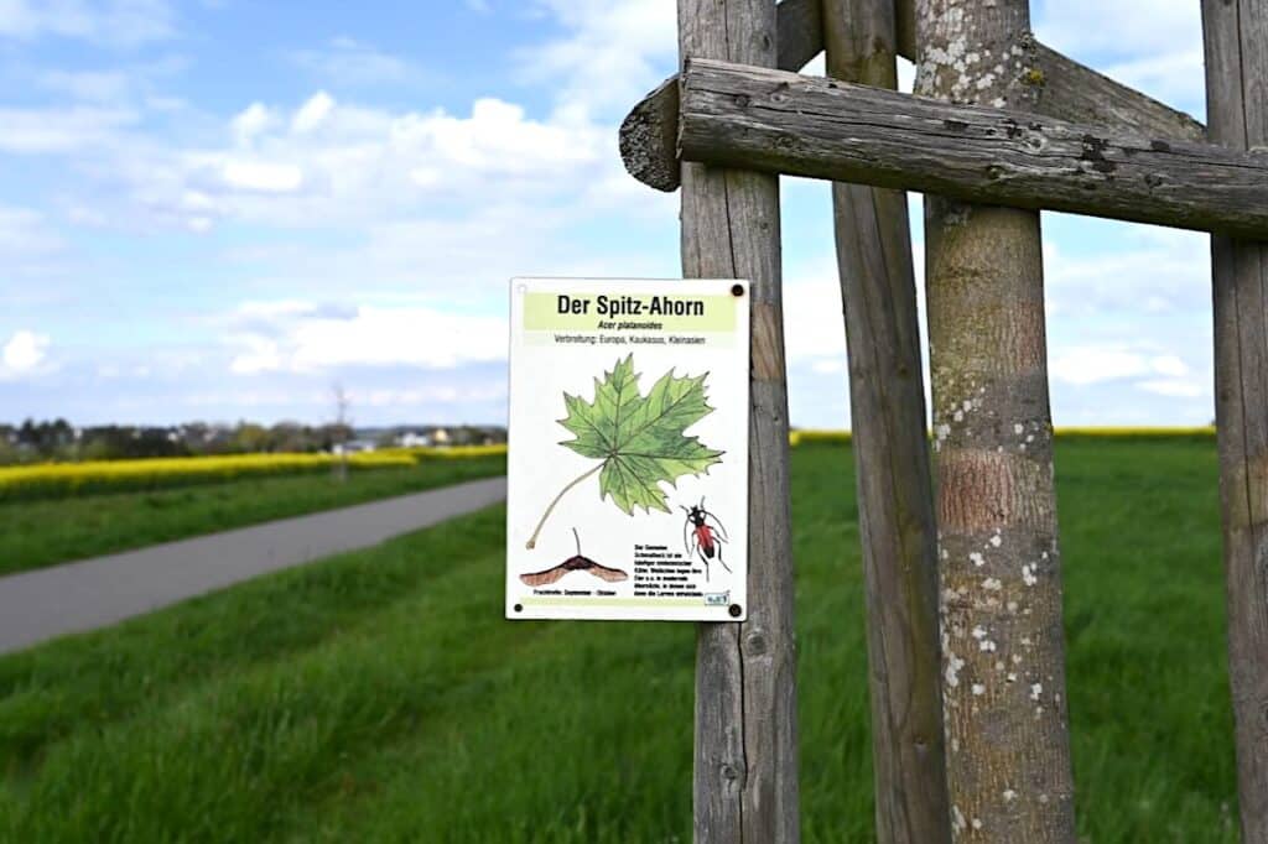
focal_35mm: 34
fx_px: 1179
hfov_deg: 56.5
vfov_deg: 39.4
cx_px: 634
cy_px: 422
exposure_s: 1/400
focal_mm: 33.5
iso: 100
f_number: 7.1
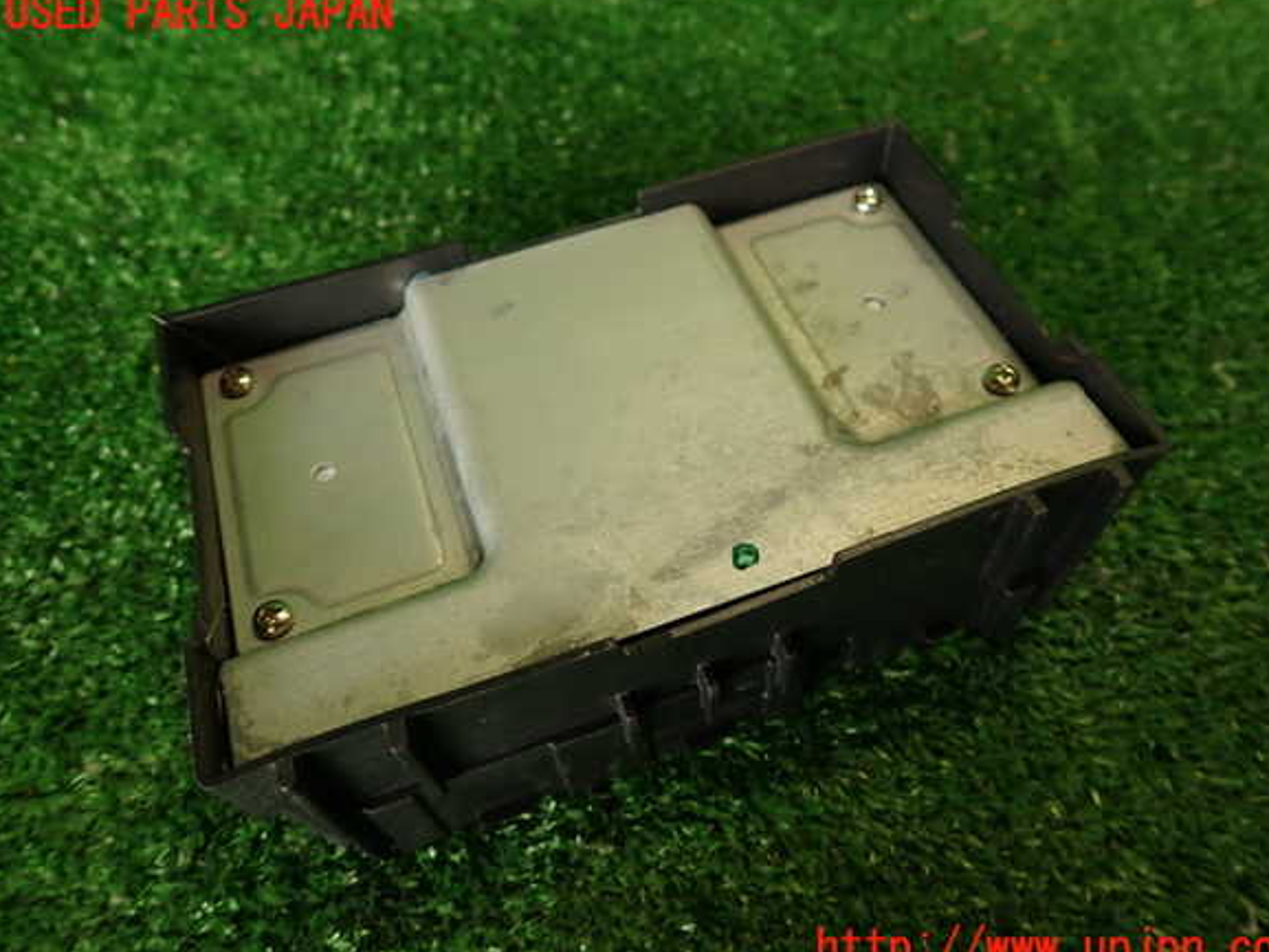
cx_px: 653
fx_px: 953
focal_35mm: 26
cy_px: 481
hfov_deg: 67.3
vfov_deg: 53.1
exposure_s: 1/60
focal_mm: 4.5
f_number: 2
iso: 125
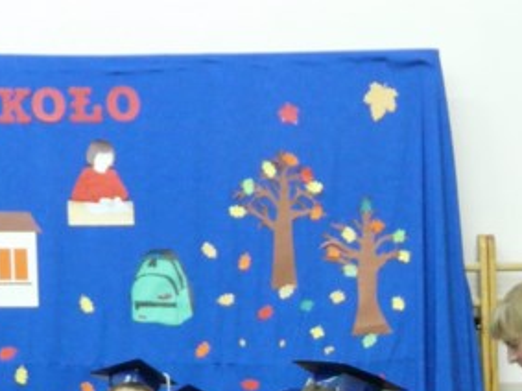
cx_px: 474
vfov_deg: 10.8
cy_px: 551
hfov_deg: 14.7
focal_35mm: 133
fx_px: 2005
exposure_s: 1/15
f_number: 3.2
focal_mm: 7.7
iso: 400
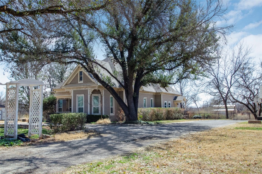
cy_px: 87
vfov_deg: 36.7
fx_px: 261
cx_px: 131
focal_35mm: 36
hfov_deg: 53.2
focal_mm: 24
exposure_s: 1/2500
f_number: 8
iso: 1600
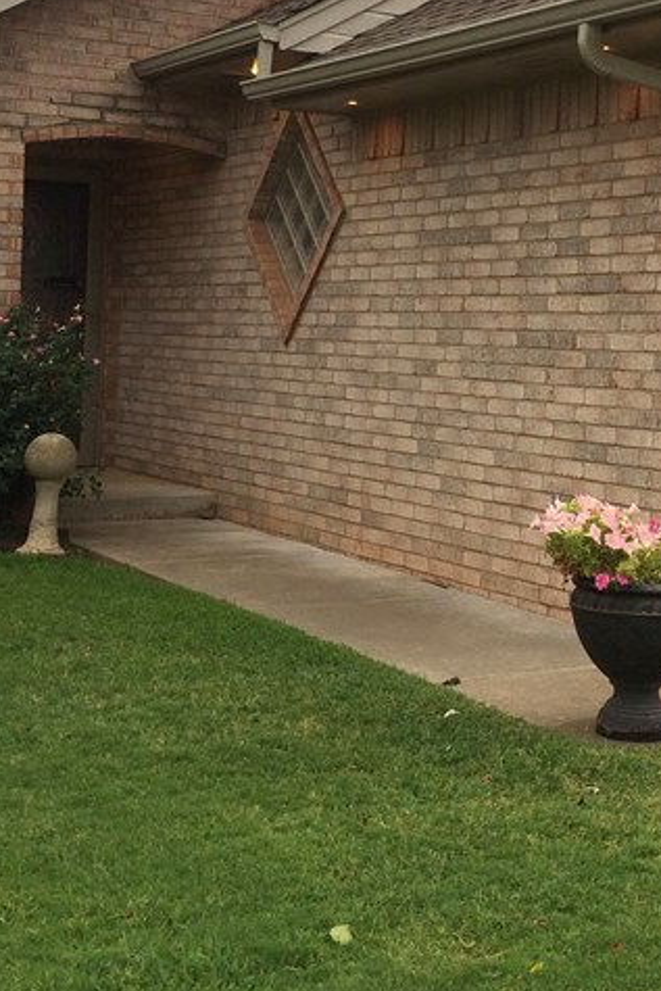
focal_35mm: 65
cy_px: 275
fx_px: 1789
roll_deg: -0.4
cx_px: 592
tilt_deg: +3.1
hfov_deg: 20.5
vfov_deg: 30.5
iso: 32
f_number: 2.2
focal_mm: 4.15
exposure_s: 1/507
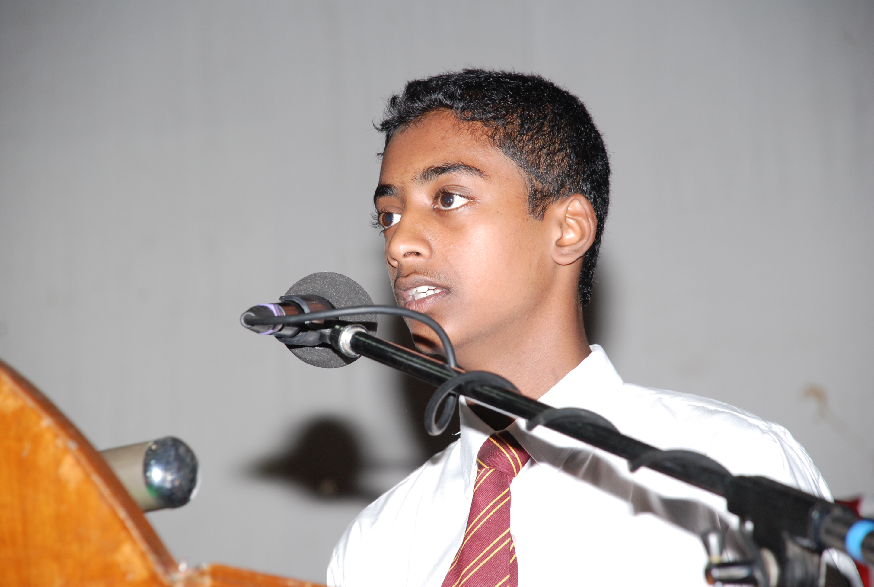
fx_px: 4926
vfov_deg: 6.8
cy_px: 294
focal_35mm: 202
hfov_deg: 10.1
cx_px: 437
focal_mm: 135
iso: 400
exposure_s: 1/60
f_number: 5.6
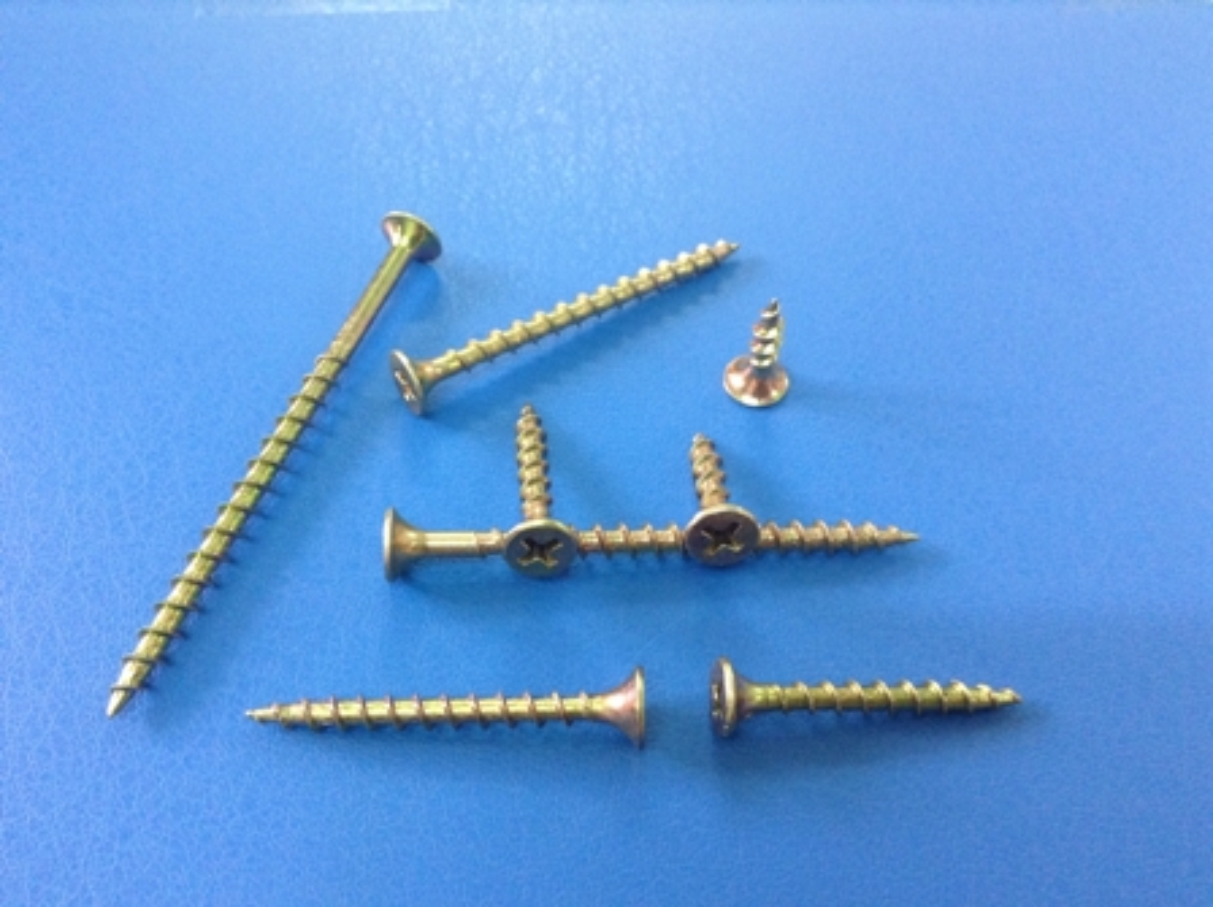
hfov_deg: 55.4
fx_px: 1155
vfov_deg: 42.9
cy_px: 454
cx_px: 606
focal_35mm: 33
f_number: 2.4
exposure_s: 1/25
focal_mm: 3.3
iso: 160
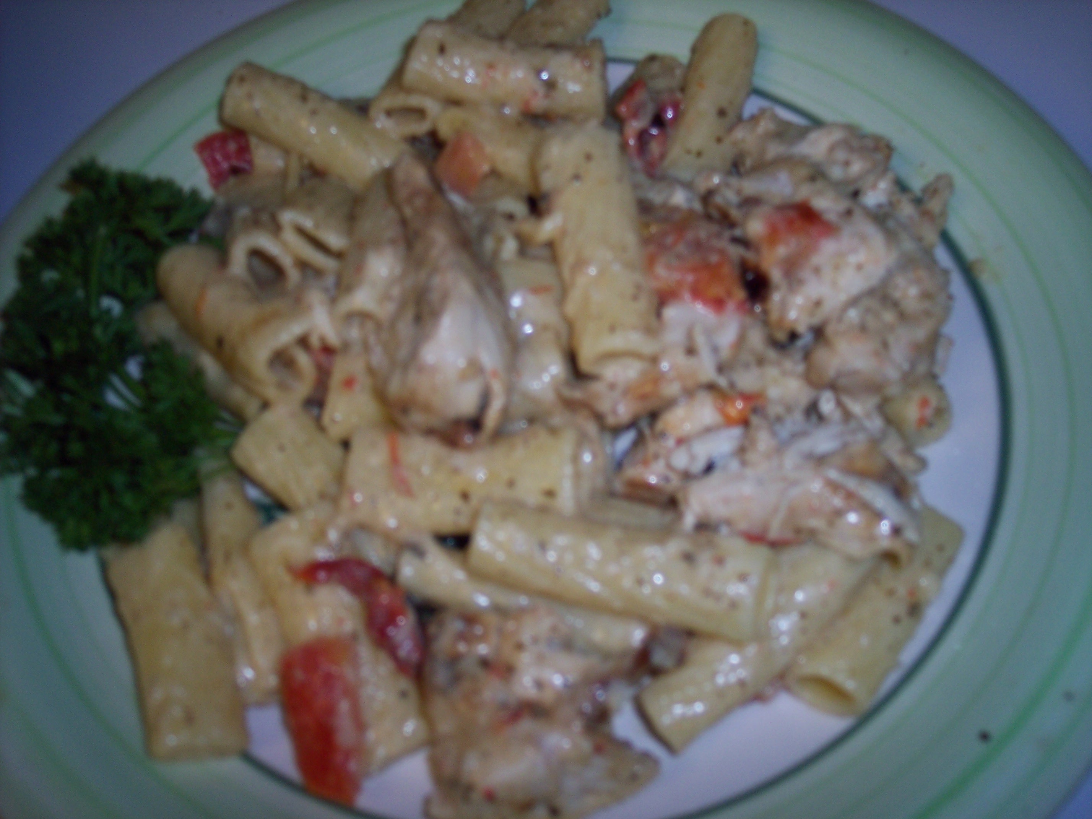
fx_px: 1230
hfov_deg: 47.9
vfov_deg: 36.8
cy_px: 410
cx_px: 546
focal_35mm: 39
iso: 100
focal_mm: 8
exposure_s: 1/60
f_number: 2.8
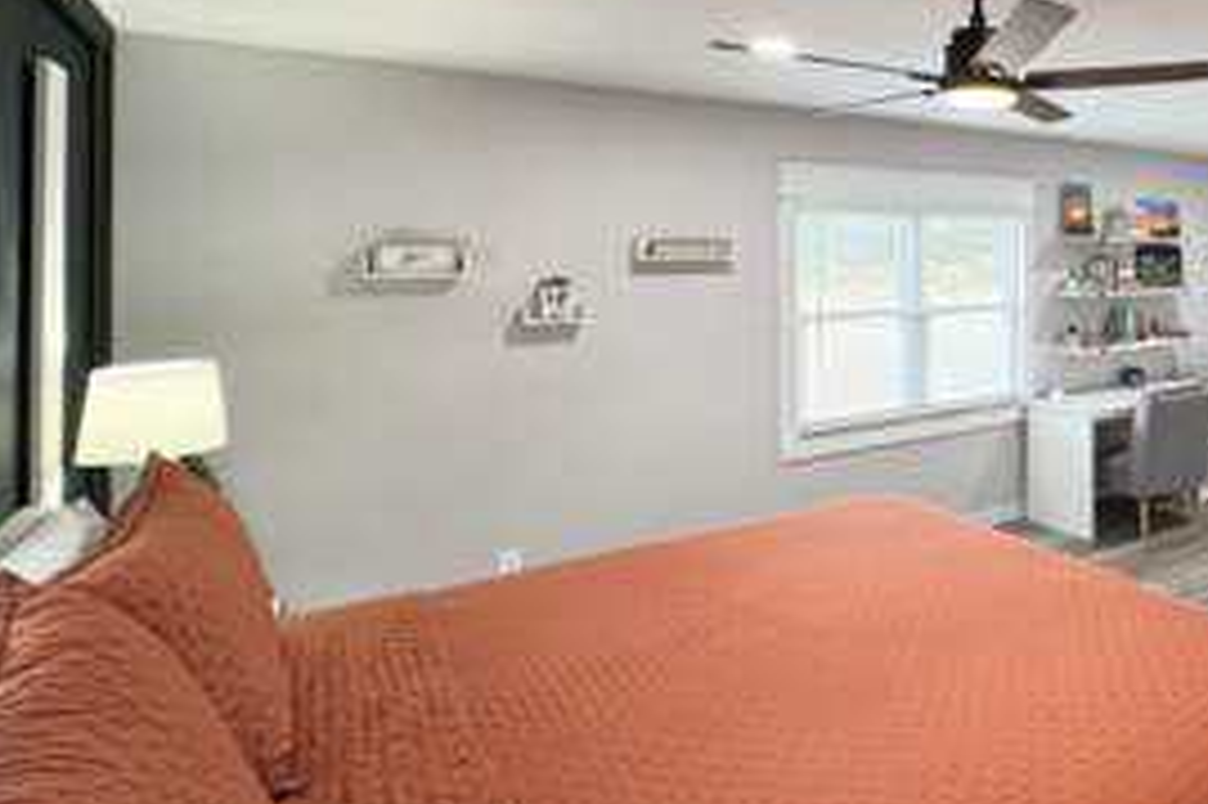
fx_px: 872
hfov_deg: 60.0
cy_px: 240
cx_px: 1064
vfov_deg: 48.3
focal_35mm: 26
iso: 400
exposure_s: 1/60
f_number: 2.2
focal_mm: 2.22
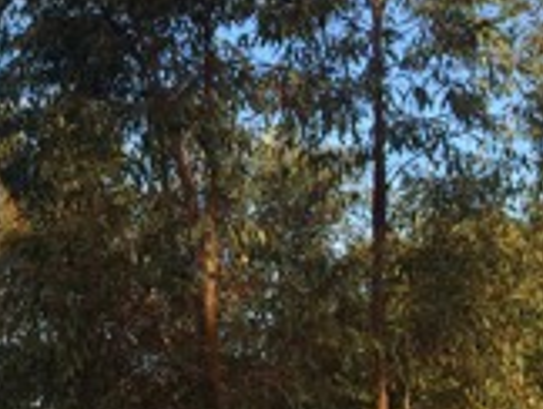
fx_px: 1461
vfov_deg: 15.9
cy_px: 295
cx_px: -325
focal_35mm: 93
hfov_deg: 18.2
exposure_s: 1/562
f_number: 2.2
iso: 32
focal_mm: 4.15
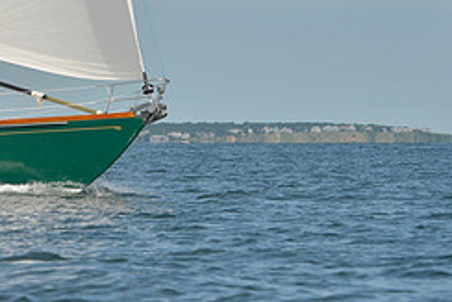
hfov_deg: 4.3
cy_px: -27
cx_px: -30
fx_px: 5967
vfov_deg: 2.9
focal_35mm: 475
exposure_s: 1/1600
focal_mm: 200
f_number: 8
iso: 280
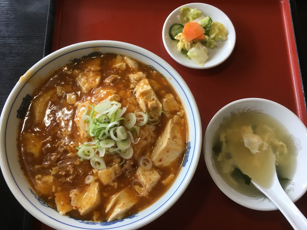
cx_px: 154
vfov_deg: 48.2
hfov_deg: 61.7
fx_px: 257
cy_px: 115
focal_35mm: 29
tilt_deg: -74.1
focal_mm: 4.15
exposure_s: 1/30
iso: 25
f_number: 2.2
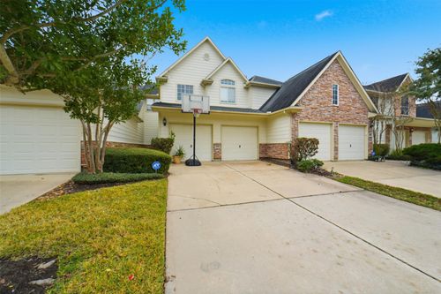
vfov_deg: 81.2
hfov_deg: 104.3
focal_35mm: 14
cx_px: 220
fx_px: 171
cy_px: 147
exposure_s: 1/1250
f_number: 13
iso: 500
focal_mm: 14
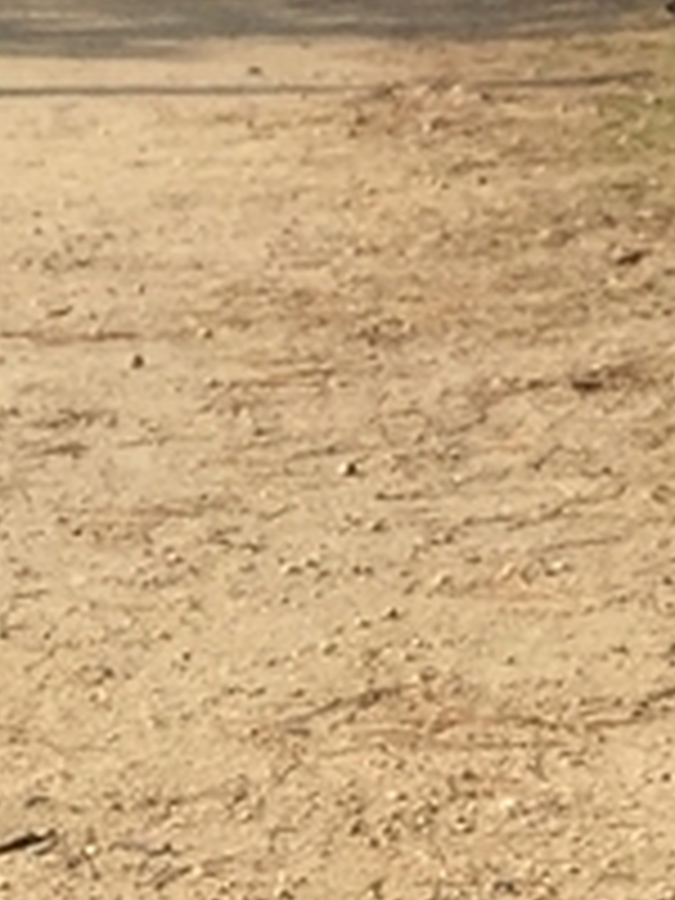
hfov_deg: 8.5
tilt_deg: -26.3
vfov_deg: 10.0
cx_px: 207
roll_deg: -3.5
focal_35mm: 174
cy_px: 2097
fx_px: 4524
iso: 32
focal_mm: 4.15
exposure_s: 1/1014
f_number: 2.2
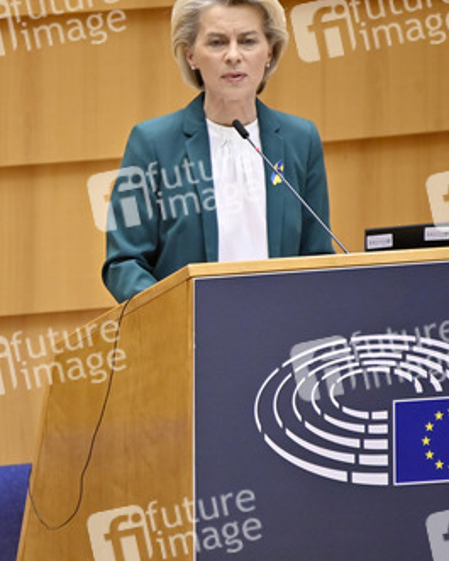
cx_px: 224
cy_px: 276
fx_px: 9414
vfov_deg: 3.4
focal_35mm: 567
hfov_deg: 2.7
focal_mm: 500
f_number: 6.3
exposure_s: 1/250
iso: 3200
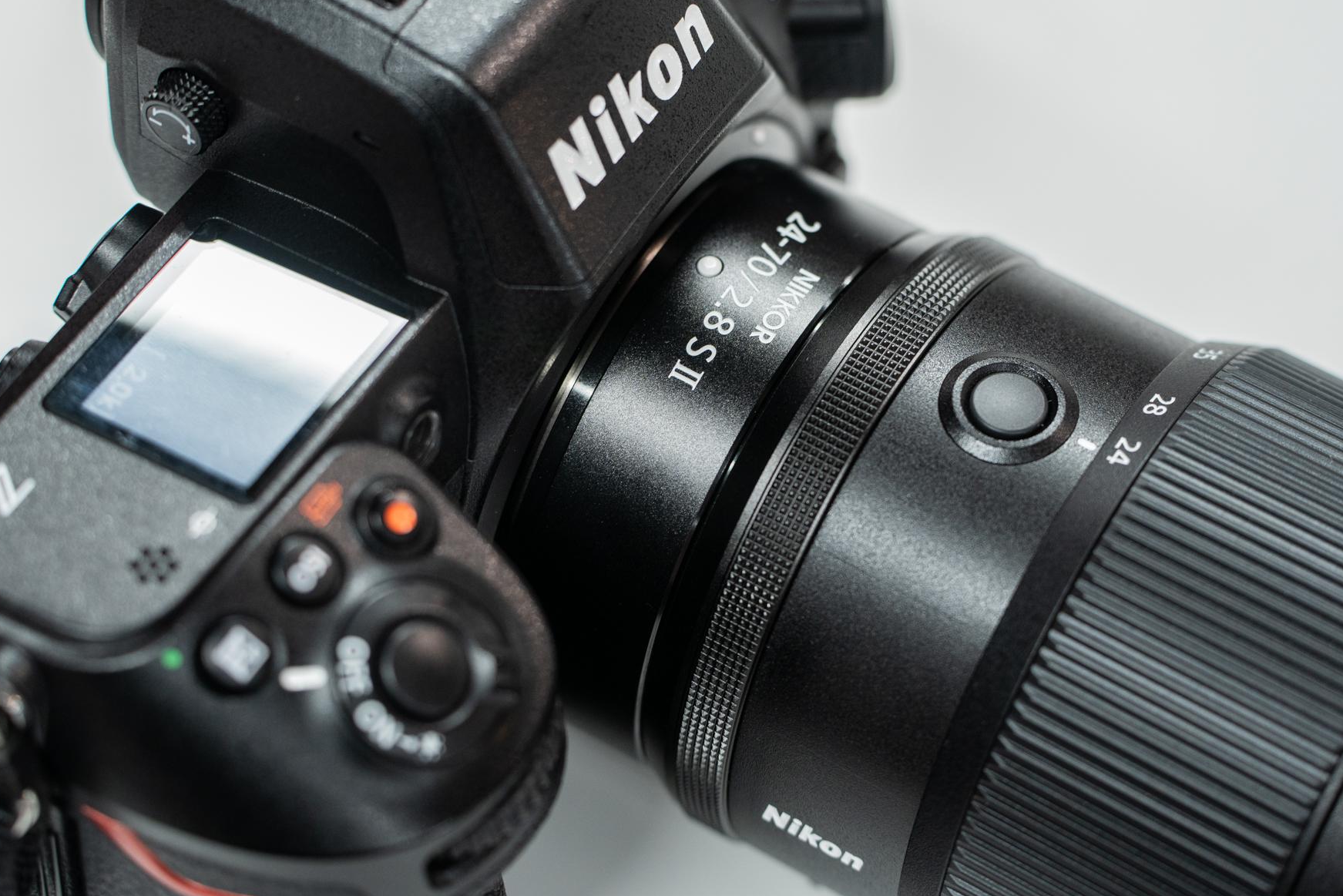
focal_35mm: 116
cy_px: 396
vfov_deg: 11.8
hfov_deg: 17.6
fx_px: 4328
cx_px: 777
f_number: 4
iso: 400
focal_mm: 79
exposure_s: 1/50
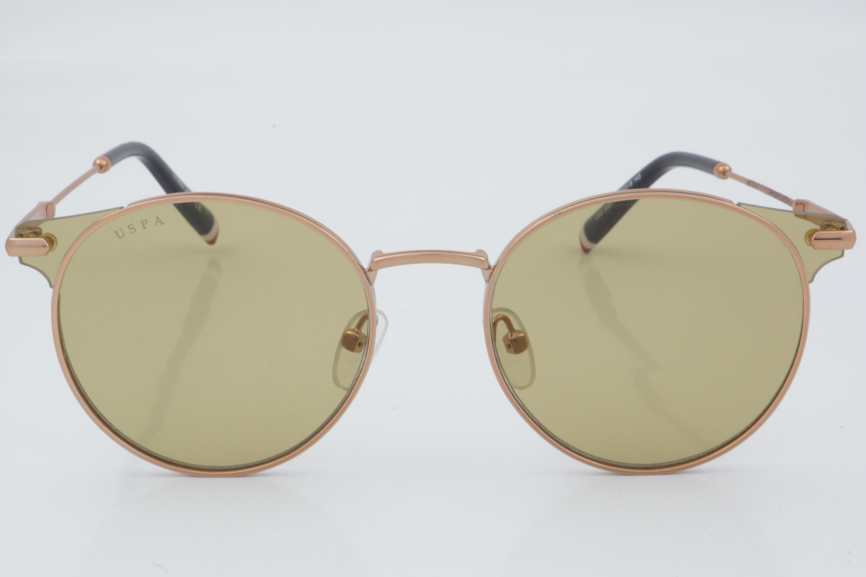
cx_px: 433
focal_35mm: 82
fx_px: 1984
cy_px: 288
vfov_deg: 16.6
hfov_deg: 24.6
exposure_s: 1/3
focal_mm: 55
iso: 100
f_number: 32
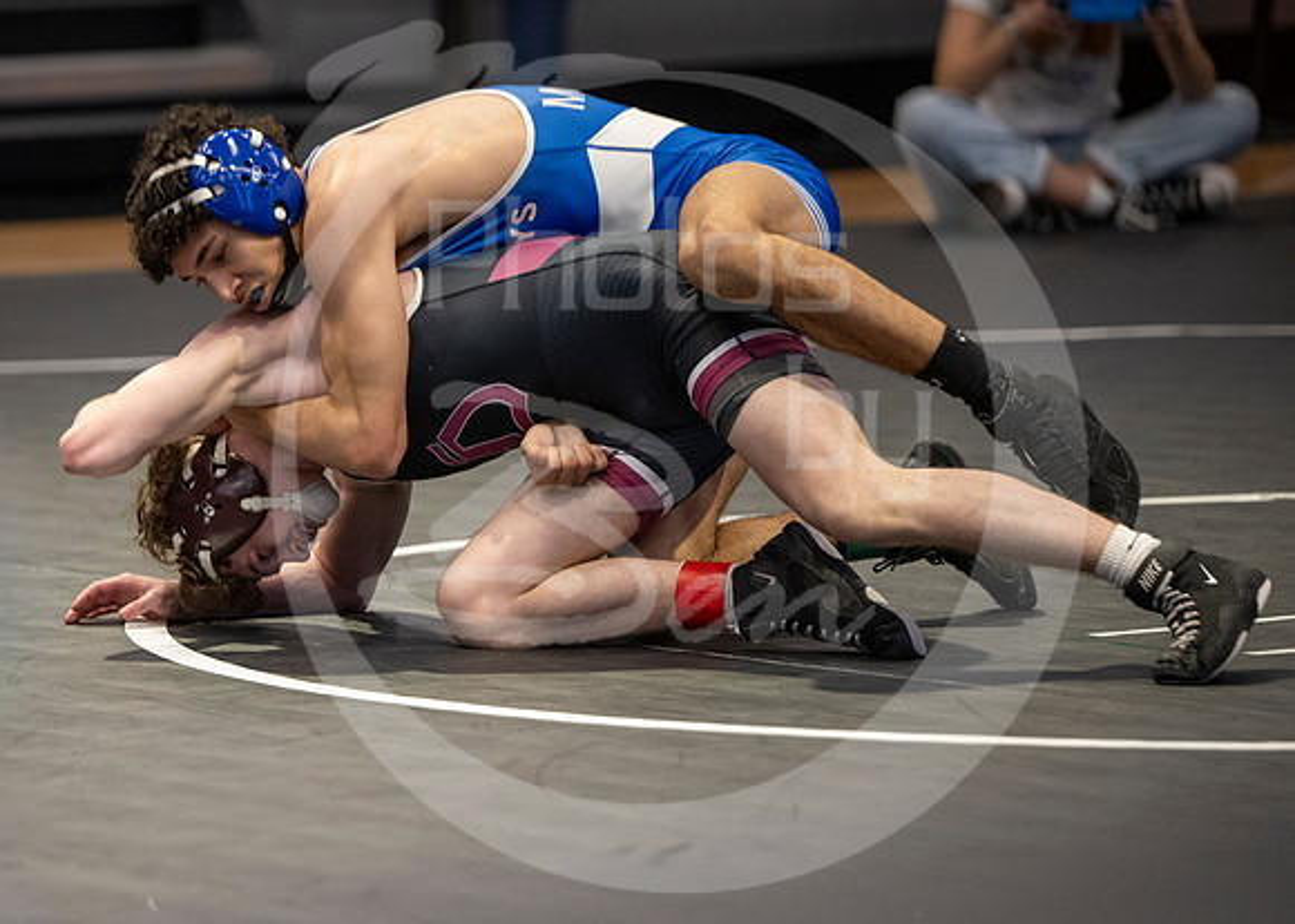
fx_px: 10416
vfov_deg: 5.1
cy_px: 657
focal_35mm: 283
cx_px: 350
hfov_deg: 7.1
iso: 3200
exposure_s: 1/1000
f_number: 2.8
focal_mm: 190
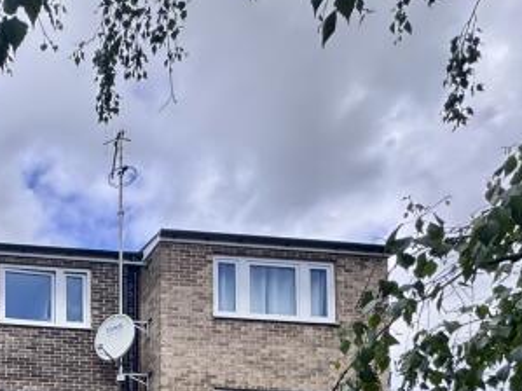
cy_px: 621
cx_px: -134
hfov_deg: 31.7
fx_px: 724
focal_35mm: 48
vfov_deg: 23.0
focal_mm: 2.22
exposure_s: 1/412
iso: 40
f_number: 2.2
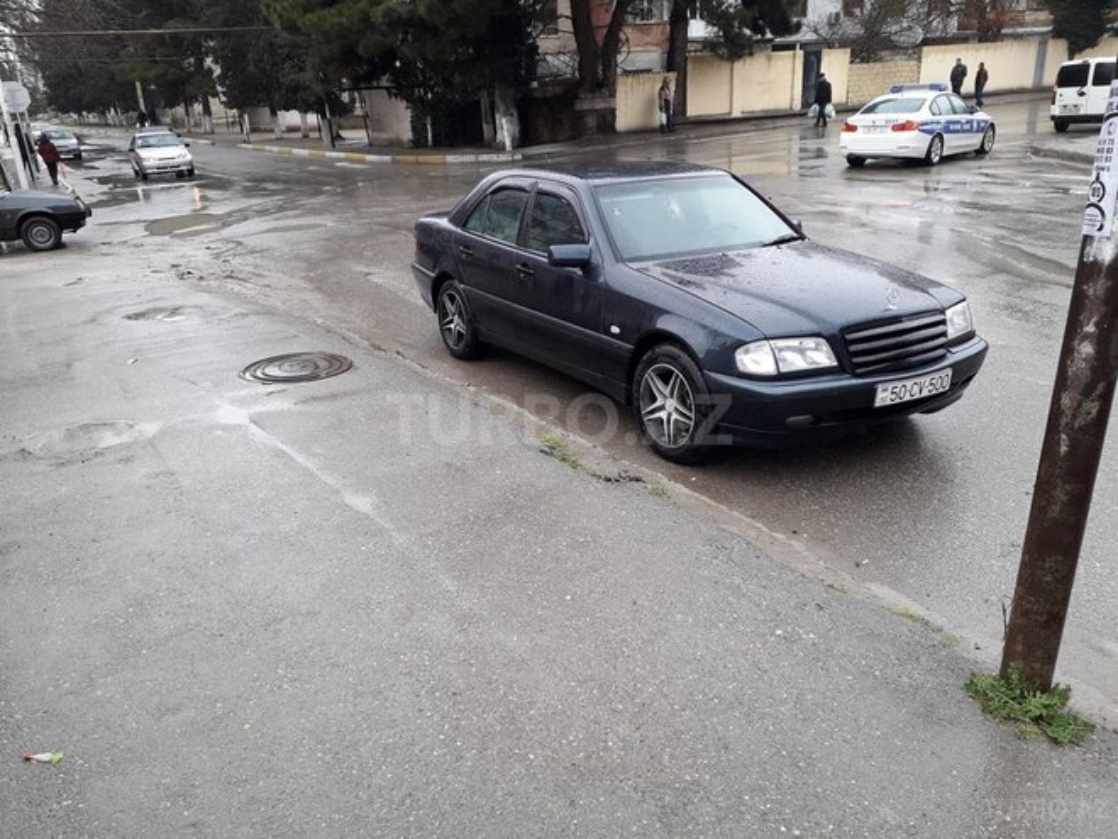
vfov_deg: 51.4
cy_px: 420
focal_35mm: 27
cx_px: 559
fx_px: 872
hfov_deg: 65.3
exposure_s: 1/112
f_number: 1.9
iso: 40
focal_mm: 3.6
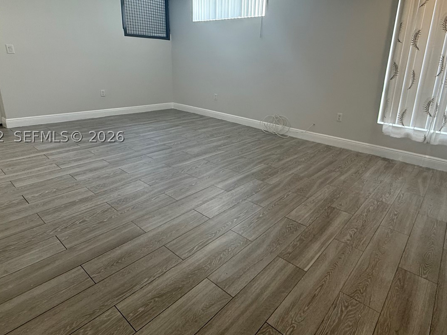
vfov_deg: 63.0
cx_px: 253
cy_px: 137
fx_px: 271
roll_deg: -2.4
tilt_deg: -15.4
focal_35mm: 21
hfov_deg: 78.6
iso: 160
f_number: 2.2
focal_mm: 2.22
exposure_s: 1/120
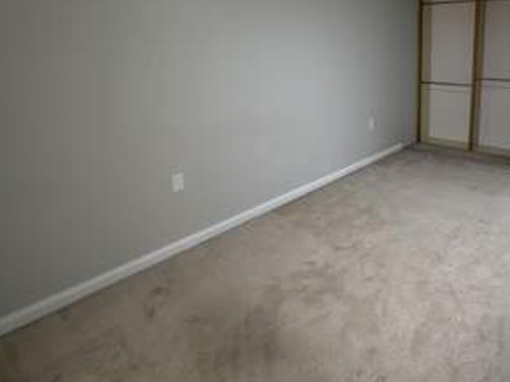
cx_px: 407
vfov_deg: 57.0
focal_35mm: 23
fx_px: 339
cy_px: 114
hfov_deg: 67.1
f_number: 2.2
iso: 250
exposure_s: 1/60
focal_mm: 2.22
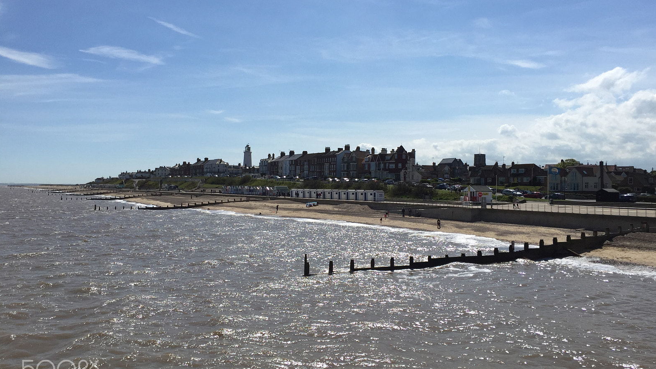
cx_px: 328
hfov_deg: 61.0
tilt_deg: +1.7
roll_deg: -1.6
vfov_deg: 36.7
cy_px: 175
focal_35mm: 32
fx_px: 557
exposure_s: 1/5650
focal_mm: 4.15
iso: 32
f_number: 2.2
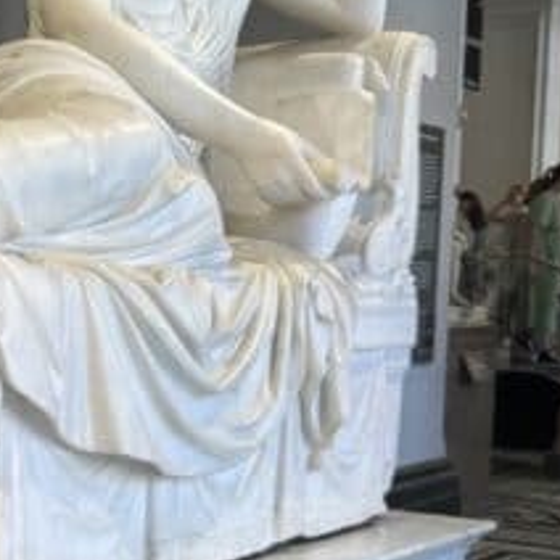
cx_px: -156
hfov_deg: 20.0
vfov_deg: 21.5
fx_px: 1464
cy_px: 412
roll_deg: +0.4
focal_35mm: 80
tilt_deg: -5.3
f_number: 1.78
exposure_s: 1/100
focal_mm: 6.86
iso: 100
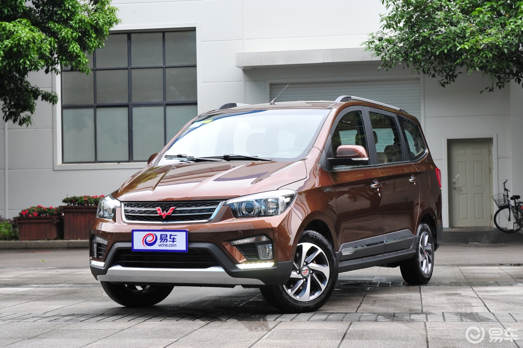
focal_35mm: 70
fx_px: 1016
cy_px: 174
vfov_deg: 19.4
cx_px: 262
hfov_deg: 28.9
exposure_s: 1/80
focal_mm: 70
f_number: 7.1
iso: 500
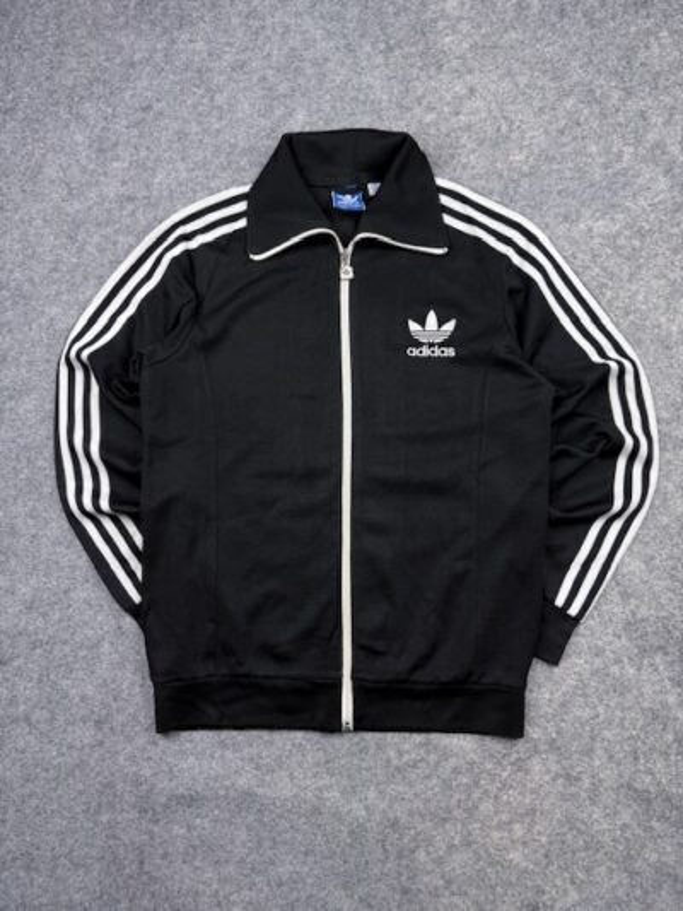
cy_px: 456
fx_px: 631
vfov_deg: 71.6
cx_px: 342
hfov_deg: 56.8
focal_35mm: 24
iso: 64
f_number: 1.78
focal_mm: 6.76
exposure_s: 1/121
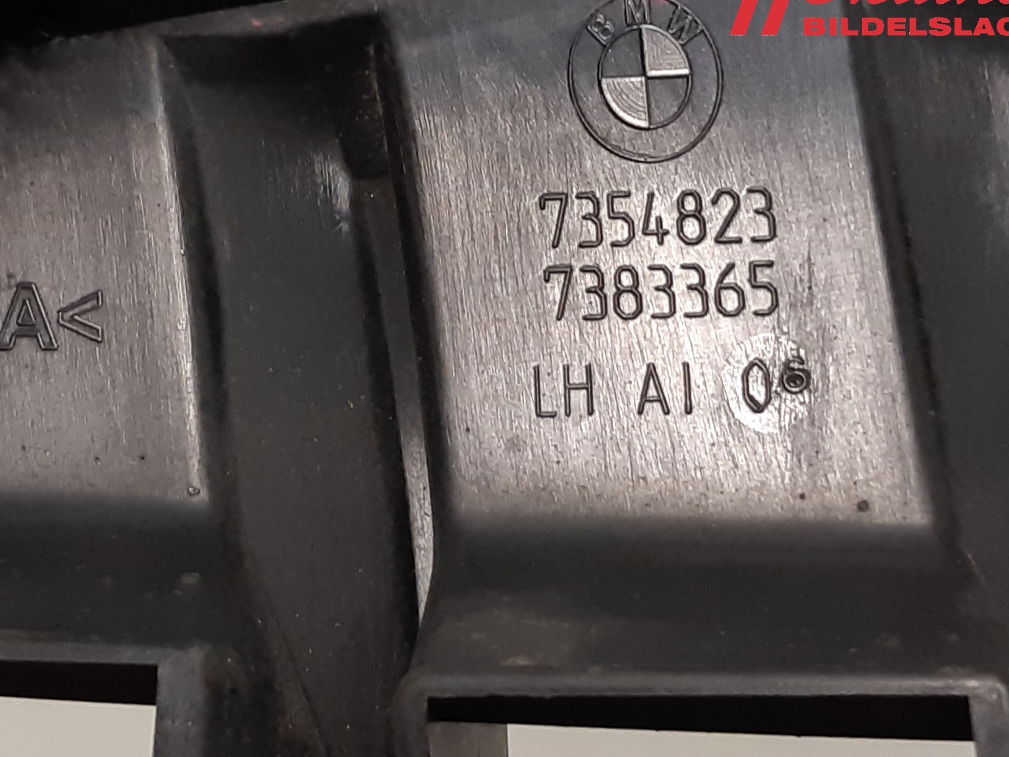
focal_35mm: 29
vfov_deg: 48.2
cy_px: 364
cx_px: 504
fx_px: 845
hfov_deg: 61.7
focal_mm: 3.93
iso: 125
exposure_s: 1/50
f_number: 1.7
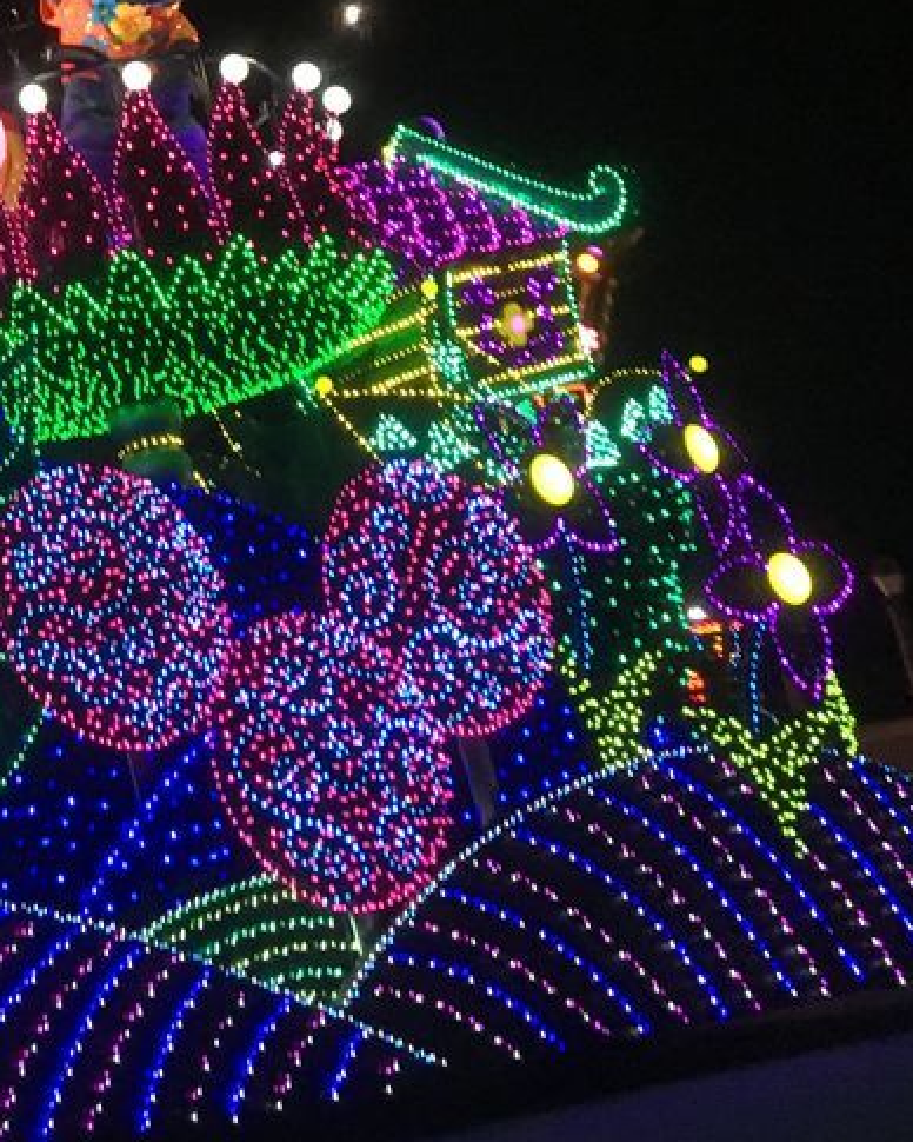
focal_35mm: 70
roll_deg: +8.1
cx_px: -489
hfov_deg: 19.0
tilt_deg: +16.7
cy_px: 243
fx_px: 2364
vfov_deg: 26.7
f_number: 2.2
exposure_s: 1/30
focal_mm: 4.15
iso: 160
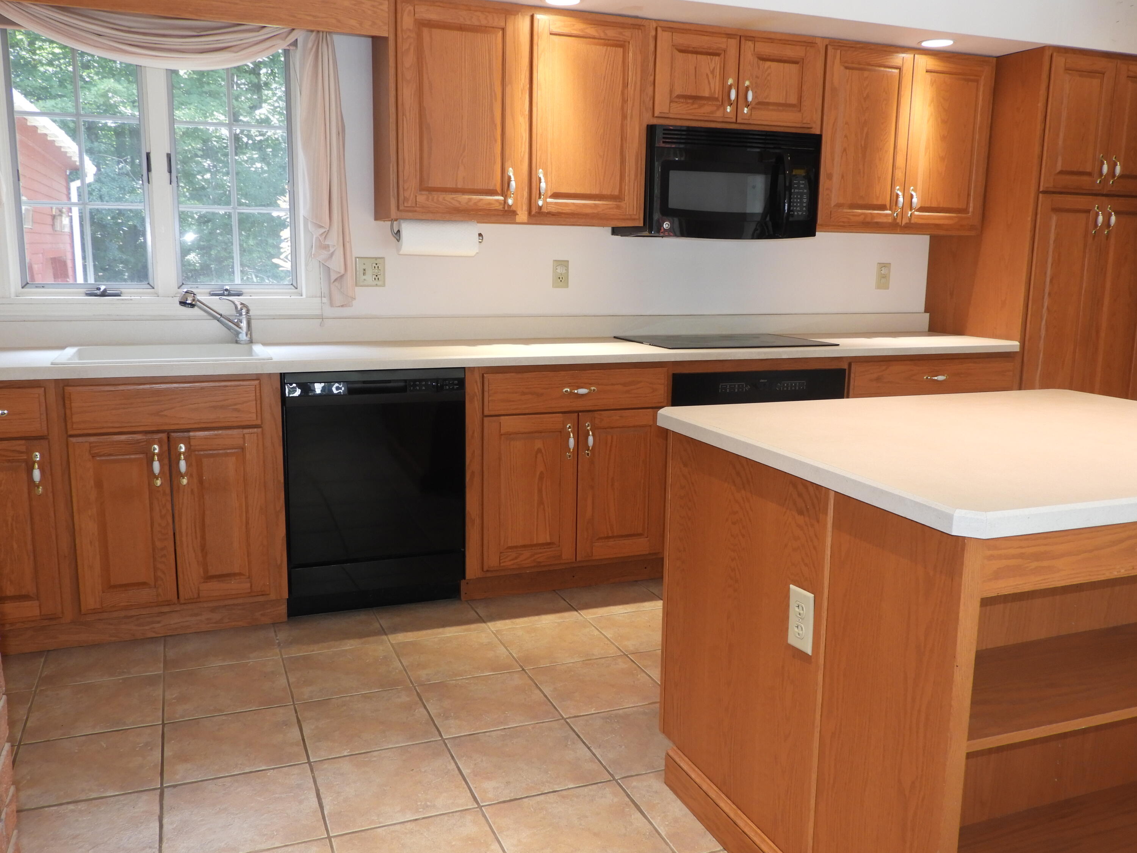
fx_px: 985
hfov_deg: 60.0
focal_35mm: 30
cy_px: 426
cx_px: 568
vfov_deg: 46.8
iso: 160
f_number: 3.5
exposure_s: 1/30
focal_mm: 5.4
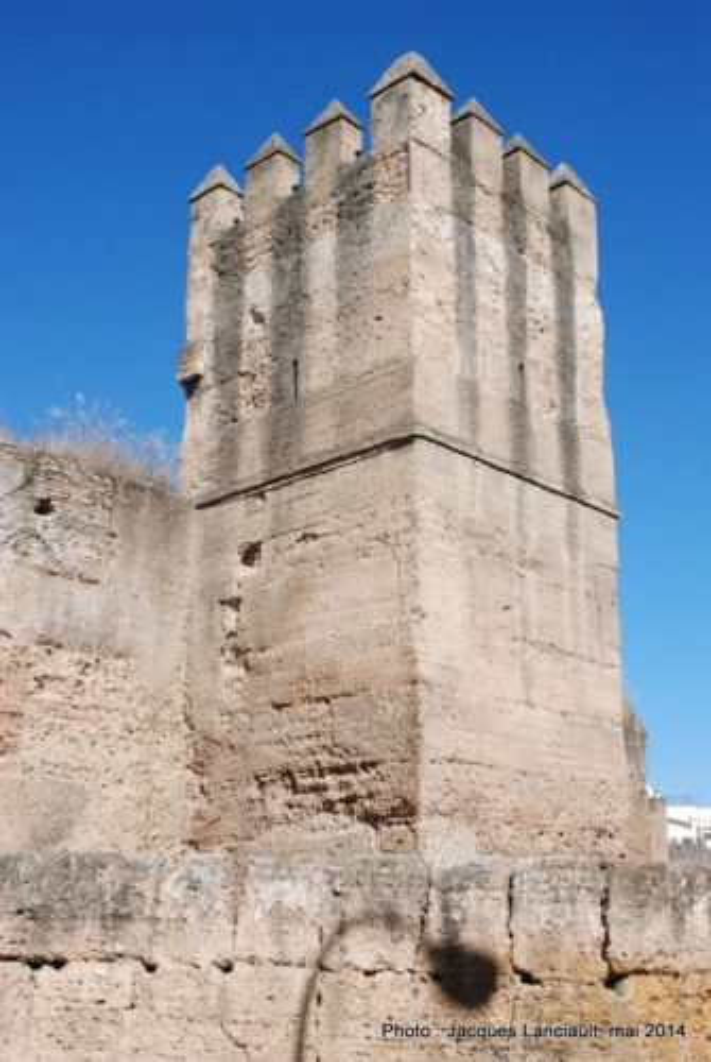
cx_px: 356
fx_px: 1284
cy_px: 531
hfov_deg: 30.9
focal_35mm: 44
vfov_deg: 44.9
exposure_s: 1/800
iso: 1000
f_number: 14
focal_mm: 29
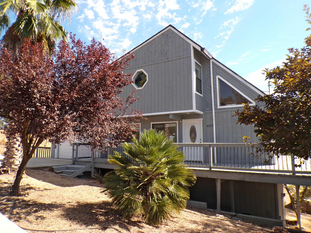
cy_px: 112
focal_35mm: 25
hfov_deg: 69.4
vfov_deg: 54.9
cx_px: 150
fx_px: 225
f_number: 4.4
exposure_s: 1/280
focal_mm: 4.3
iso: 100
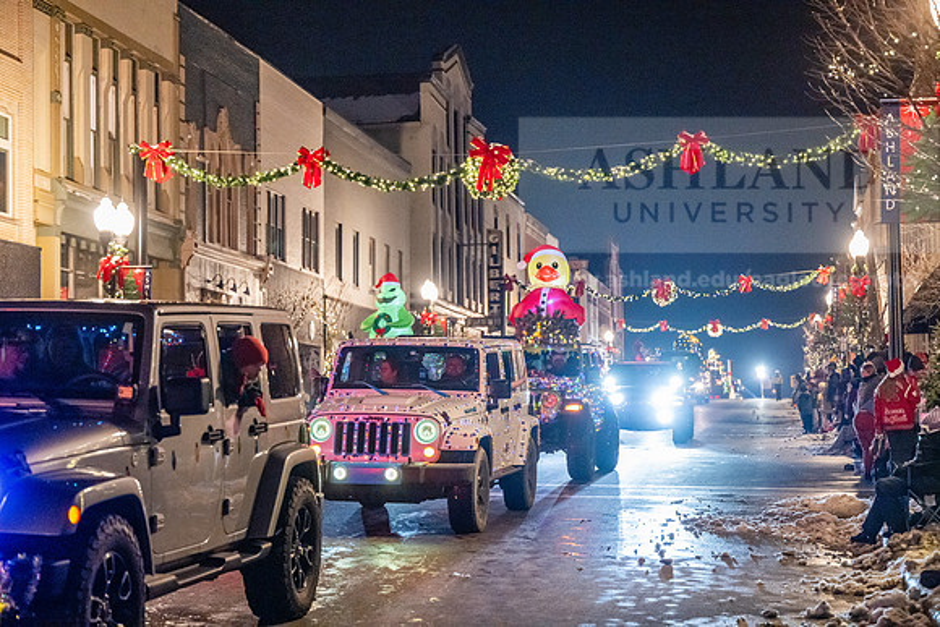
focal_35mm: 70
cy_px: 314
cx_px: 470
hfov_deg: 28.8
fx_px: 1828
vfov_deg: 19.5
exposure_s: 1/250
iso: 8000
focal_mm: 70
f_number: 3.2
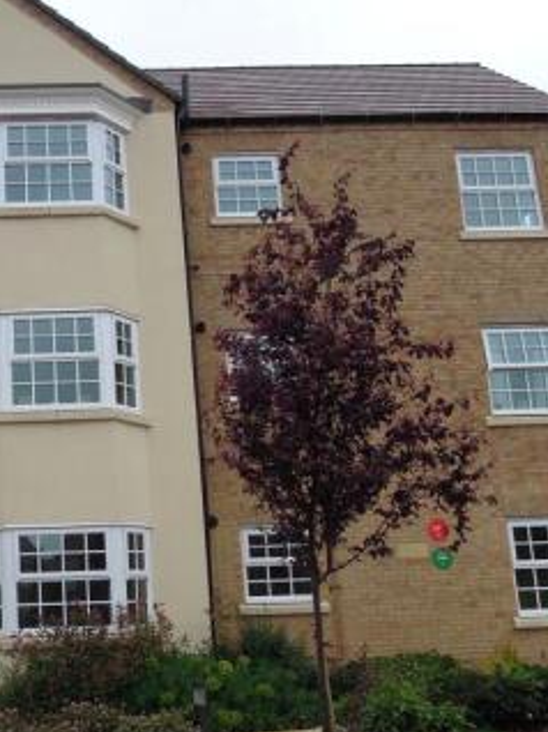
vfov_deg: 43.0
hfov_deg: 31.1
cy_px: 388
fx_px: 930
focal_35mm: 44
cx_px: 43
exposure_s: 1/800
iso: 160
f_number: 2.8
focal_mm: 4.3
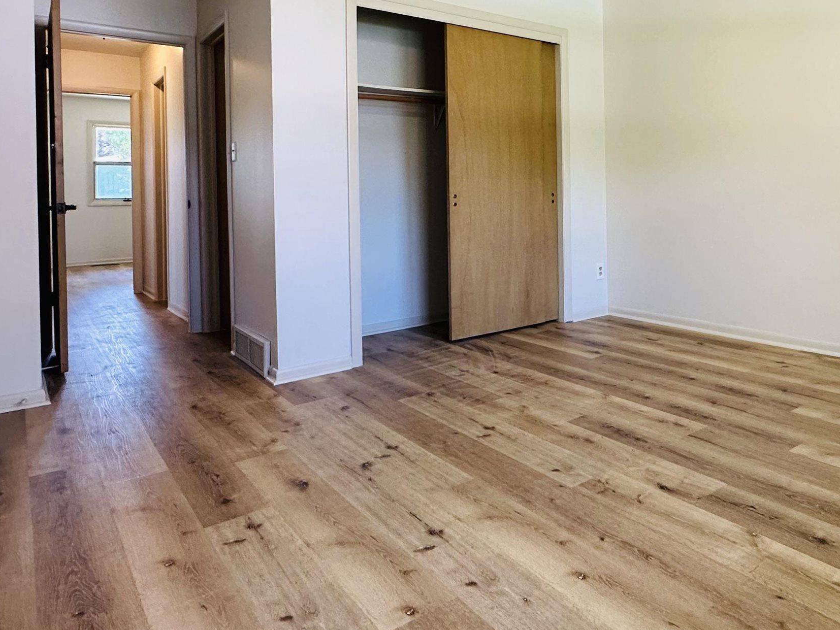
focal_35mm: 26
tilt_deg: +0.5
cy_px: 194
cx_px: 583
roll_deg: +0.5
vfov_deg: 51.8
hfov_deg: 64.9
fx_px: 631
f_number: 2.2
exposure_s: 1/120
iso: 250
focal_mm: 2.22
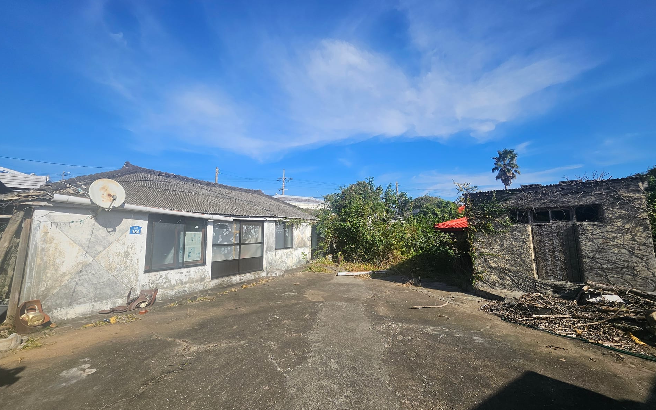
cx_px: 324
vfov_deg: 78.6
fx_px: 250
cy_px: 204
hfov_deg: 105.3
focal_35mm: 14
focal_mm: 1.7
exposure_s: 1/1770
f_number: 2.2
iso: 32
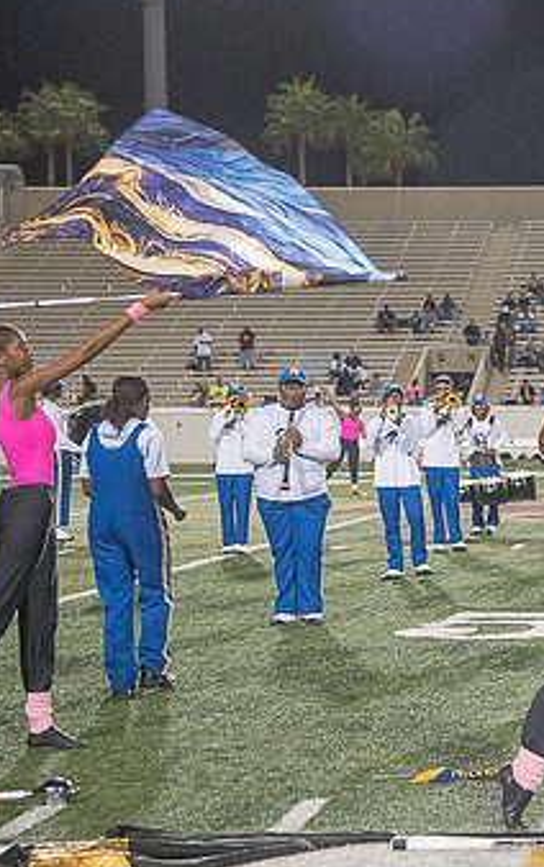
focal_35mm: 96
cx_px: 680
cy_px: 382
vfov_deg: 21.6
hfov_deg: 13.2
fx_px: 2271
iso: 3200
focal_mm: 55
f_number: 4
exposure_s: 1/320
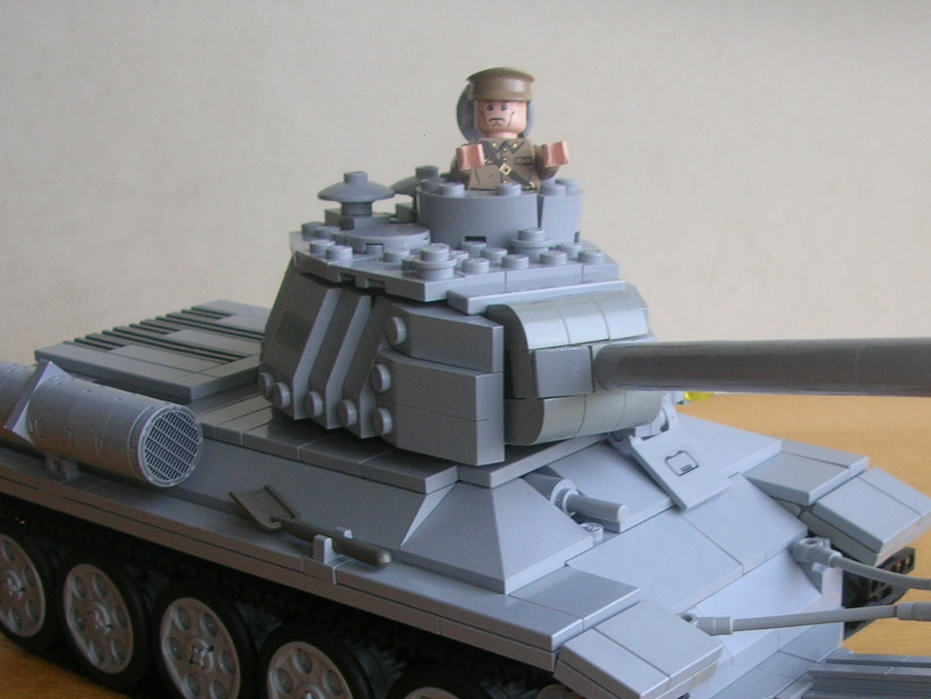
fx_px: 1614
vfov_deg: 24.1
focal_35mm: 60
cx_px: 619
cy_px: 542
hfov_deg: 31.9
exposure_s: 1/30
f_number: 2.8
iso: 50
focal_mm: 5.8
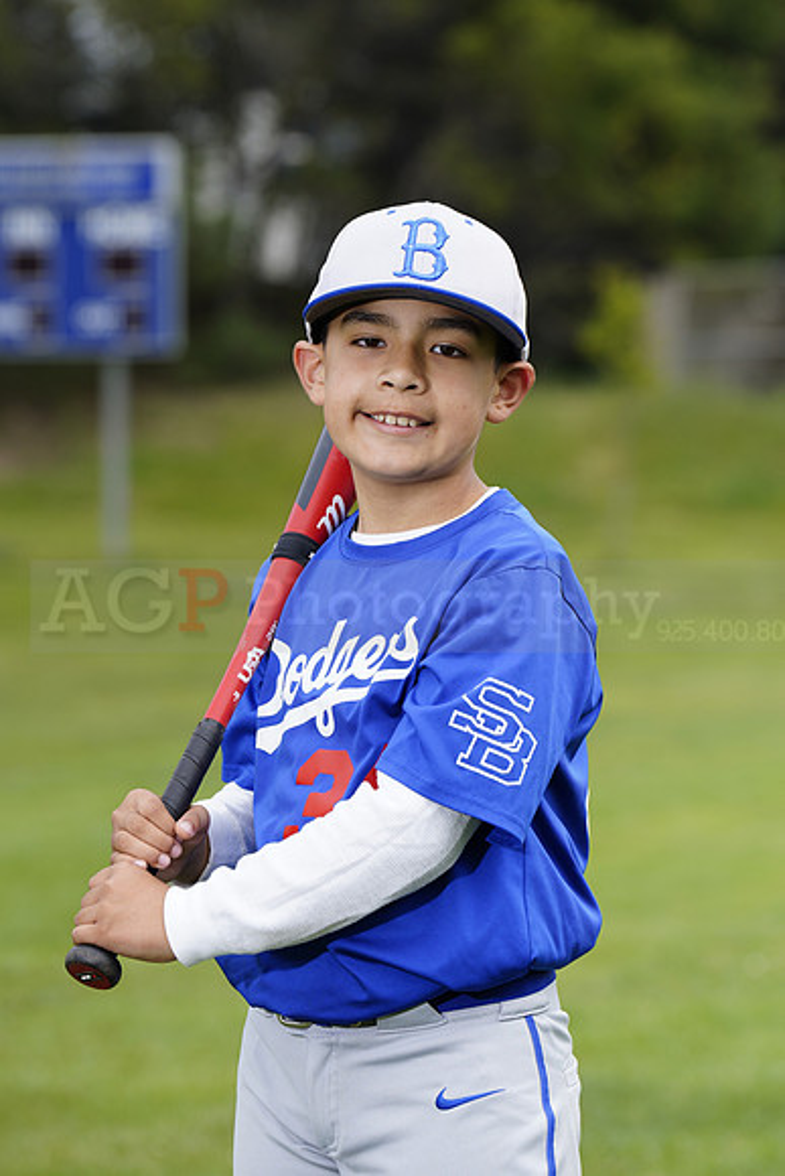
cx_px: 392
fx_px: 6047
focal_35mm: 185
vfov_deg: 11.1
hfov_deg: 7.4
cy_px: 588
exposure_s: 1/250
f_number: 6.3
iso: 100
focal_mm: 185
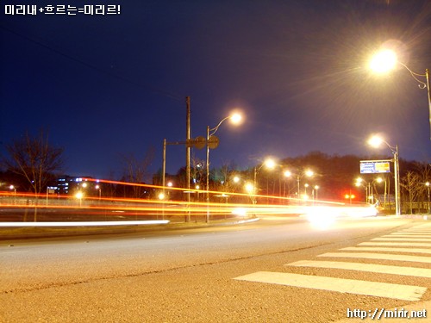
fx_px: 436
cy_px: 162
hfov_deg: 52.6
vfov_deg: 40.7
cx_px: 216
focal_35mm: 35
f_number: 2.8
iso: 50
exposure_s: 6
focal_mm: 5.8
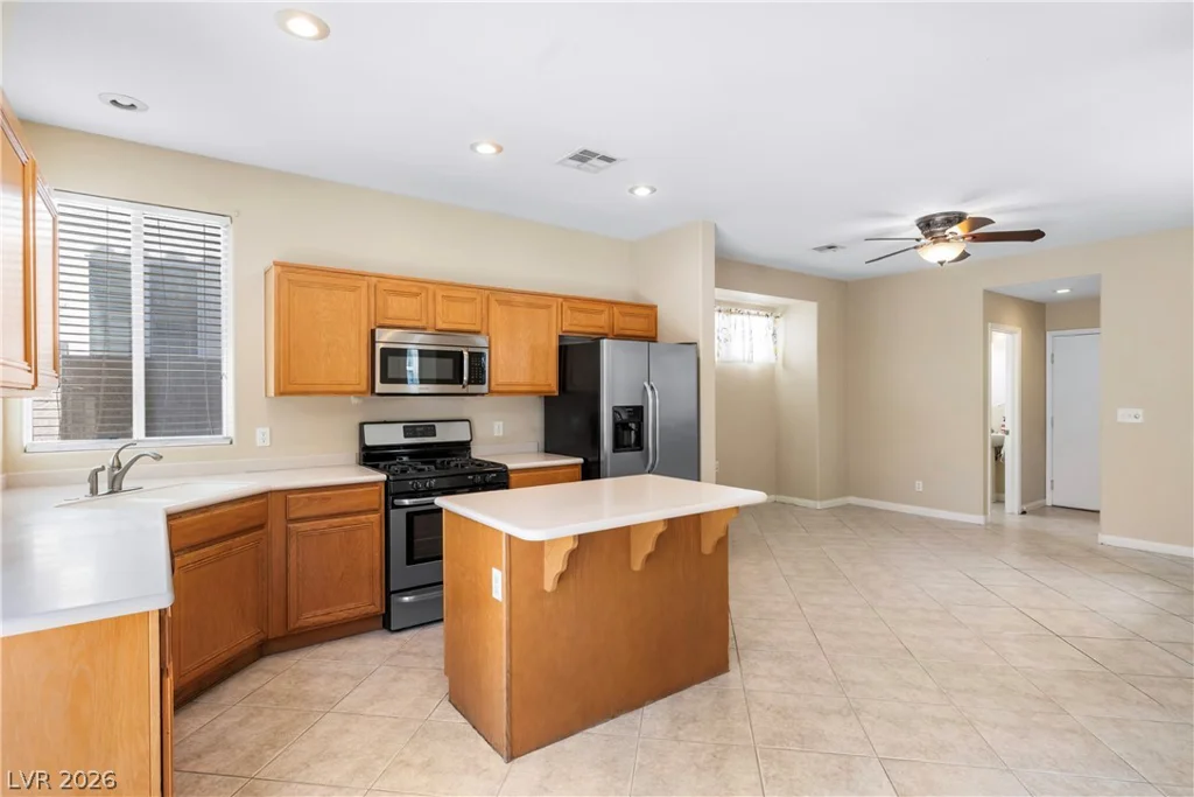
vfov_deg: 67.4
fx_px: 597
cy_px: 398
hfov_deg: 90.0
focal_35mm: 18
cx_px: 597
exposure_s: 1/15
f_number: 8
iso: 400
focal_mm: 18
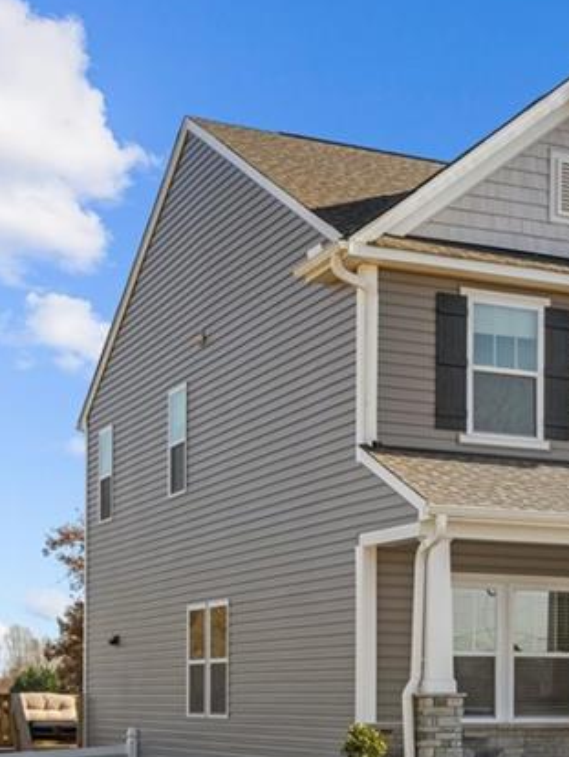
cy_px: 489
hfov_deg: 18.5
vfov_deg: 25.5
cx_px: 670
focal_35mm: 76
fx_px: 1664
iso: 160
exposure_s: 1/400
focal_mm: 32
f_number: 8
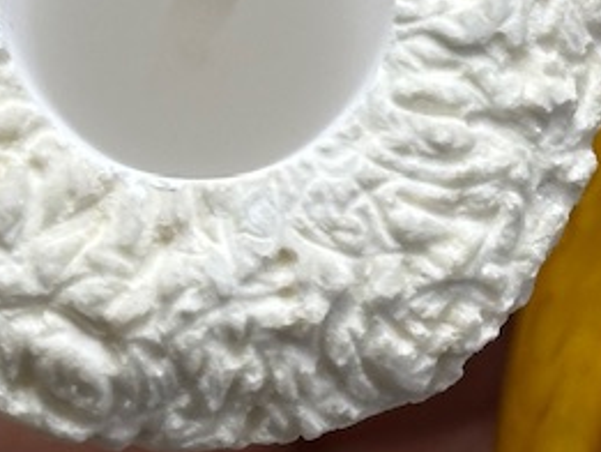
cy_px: -21
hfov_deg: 8.4
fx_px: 4082
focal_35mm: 235
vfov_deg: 6.3
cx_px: 564
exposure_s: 1/100
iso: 50
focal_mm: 6.86
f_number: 1.78
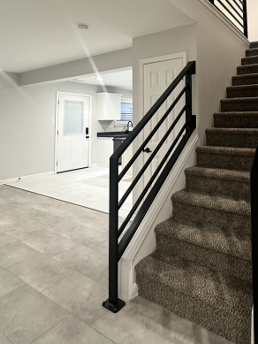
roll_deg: -0.2
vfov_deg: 69.1
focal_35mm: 24
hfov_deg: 54.3
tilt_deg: +4.8
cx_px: 193
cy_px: 109
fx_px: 238
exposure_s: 1/60
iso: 640
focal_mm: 2.22
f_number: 2.2
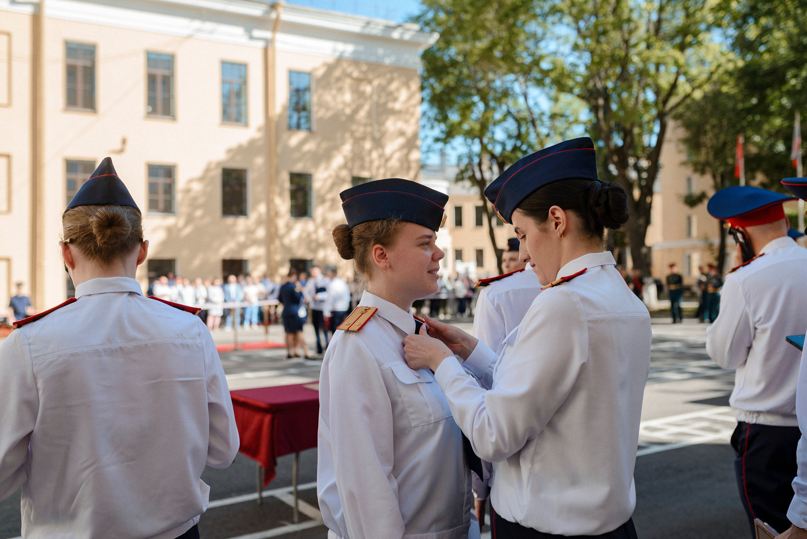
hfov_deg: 54.4
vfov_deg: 37.9
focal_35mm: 35
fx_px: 785
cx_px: 404
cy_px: 270
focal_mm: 35
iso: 100
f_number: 3.2
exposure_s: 1/640
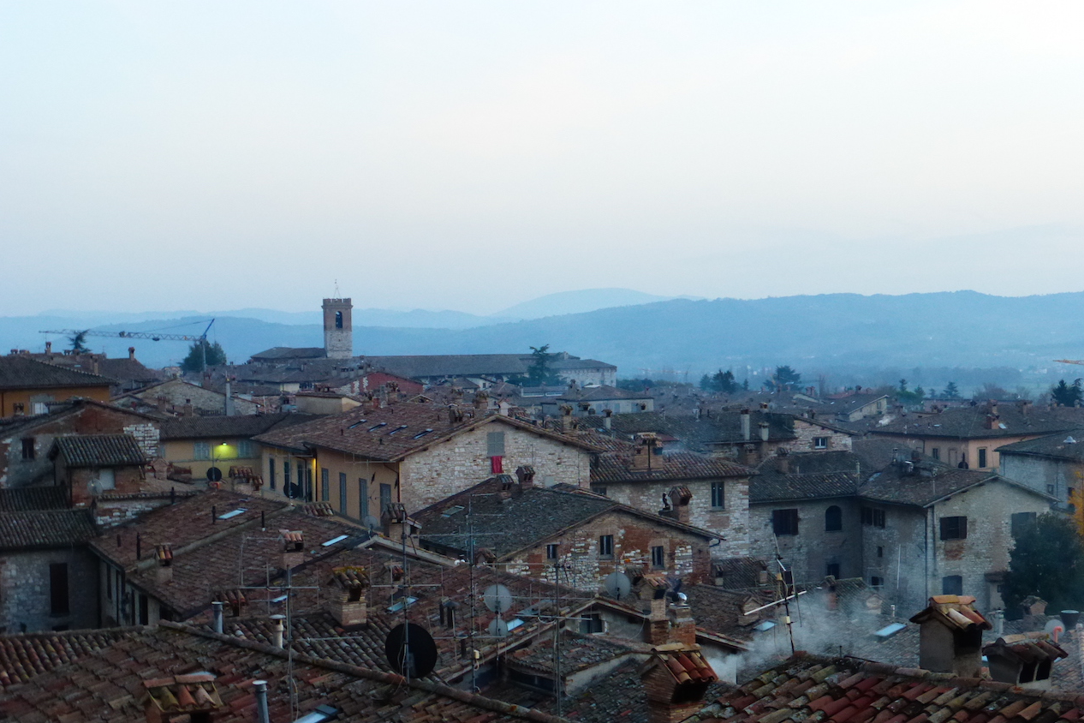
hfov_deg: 32.9
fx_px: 1837
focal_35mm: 61
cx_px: 545
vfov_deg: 22.2
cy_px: 409
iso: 400
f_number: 4.7
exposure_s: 1/40
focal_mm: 10.3
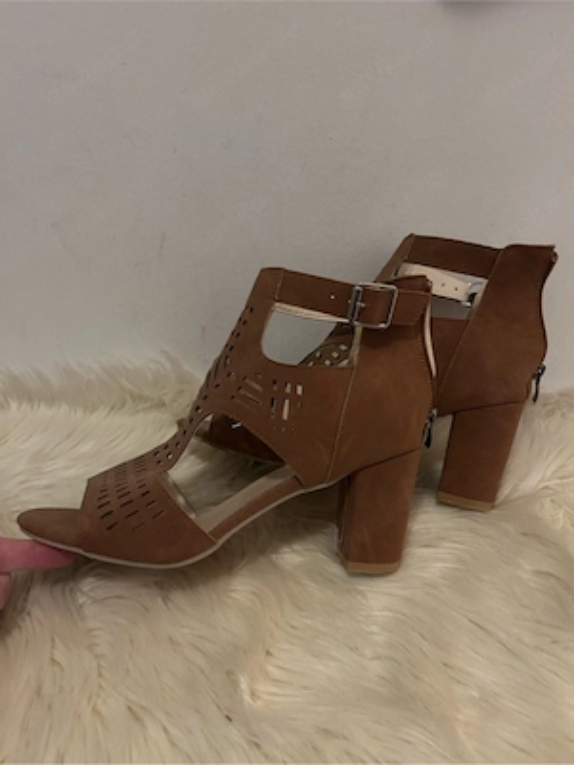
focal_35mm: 26
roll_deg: +0.4
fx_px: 575
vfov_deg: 67.3
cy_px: 382
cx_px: 287
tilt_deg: -27.8
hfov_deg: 53.1
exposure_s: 1/30
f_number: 1.5
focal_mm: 5.7
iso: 640
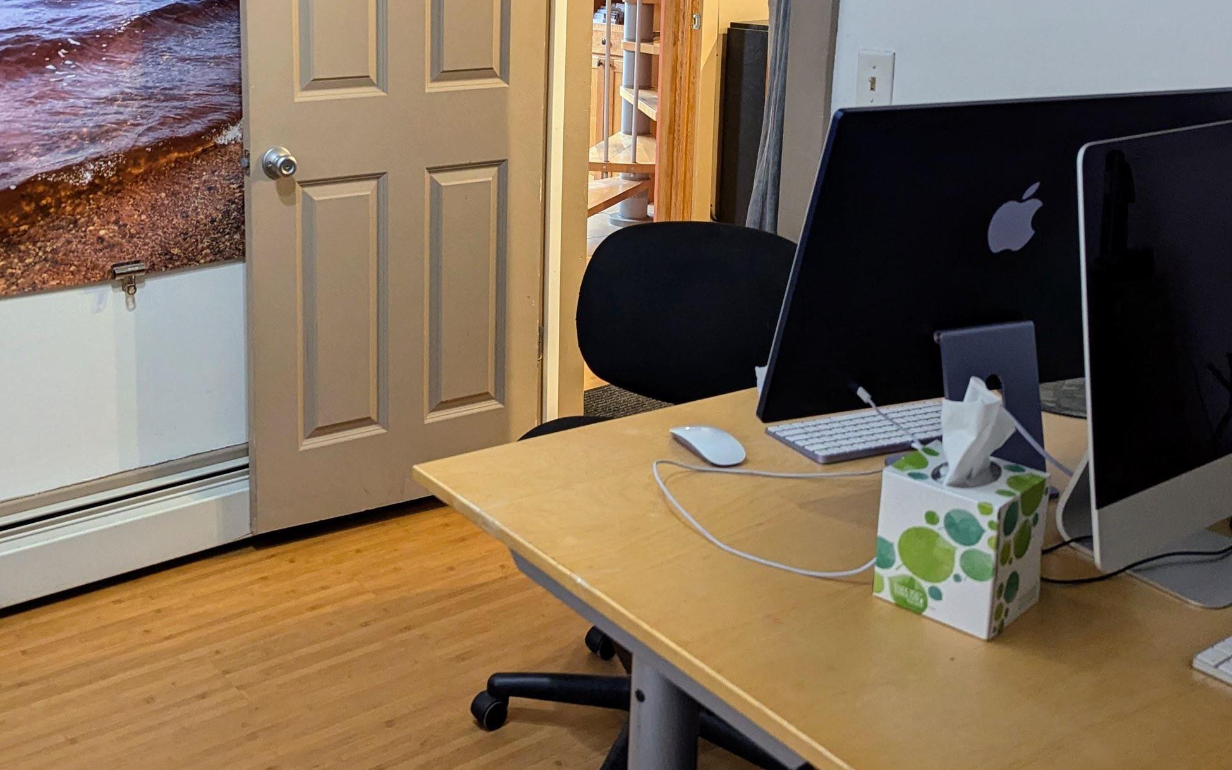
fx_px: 1343
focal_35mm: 40
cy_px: 200
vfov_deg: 31.5
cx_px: 415
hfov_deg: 48.5
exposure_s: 1/149
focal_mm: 6.81
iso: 561
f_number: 1.85
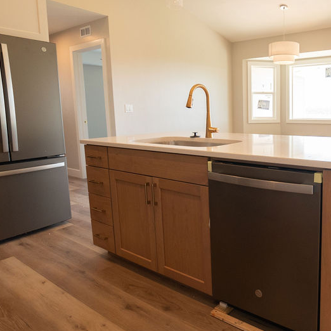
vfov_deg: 62.7
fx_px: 270
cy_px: 145
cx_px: 261
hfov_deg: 58.5
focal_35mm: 25
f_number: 4
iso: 500
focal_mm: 10
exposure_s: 1/200
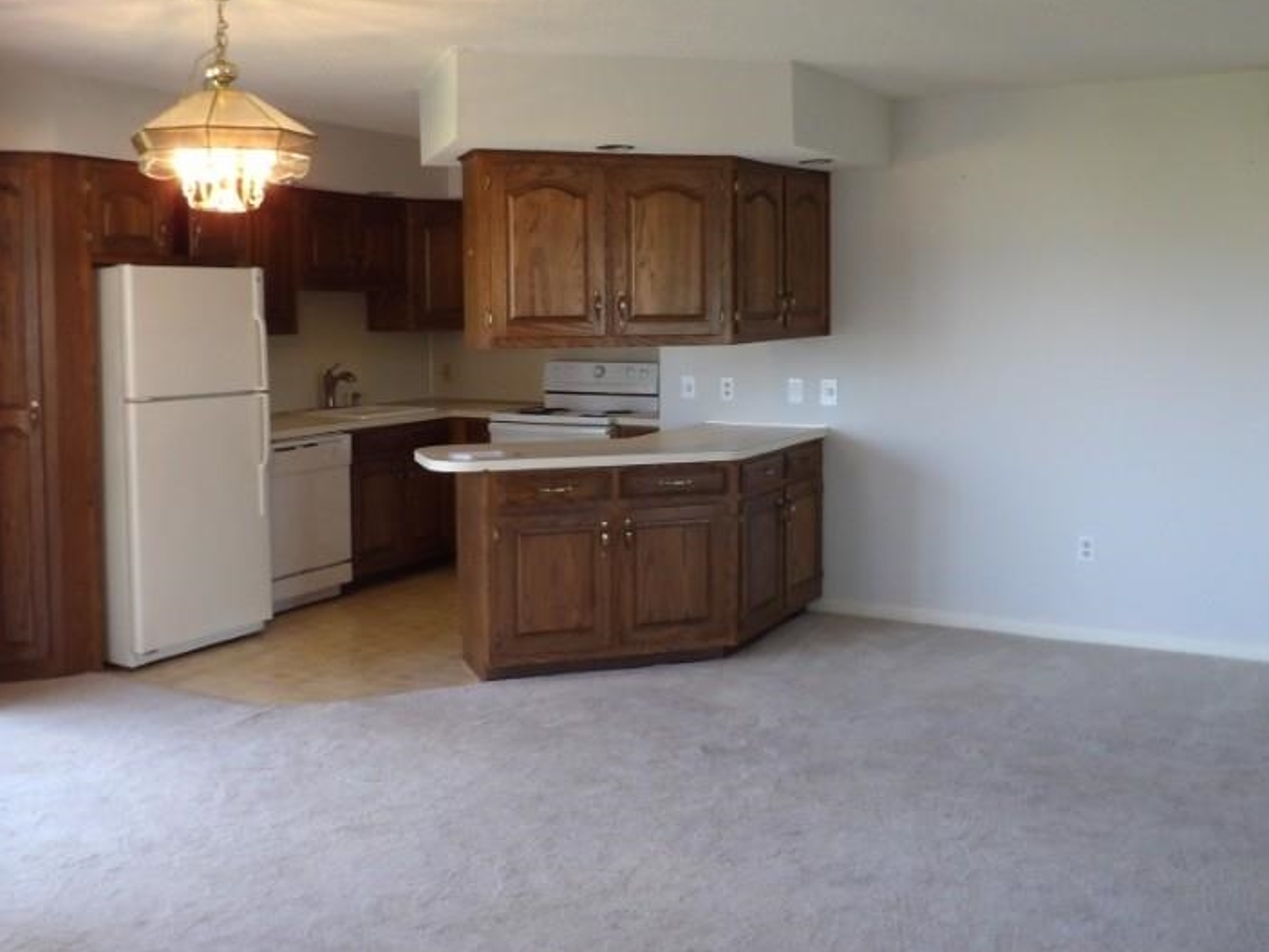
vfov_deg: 40.6
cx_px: 622
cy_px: 392
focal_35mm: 35
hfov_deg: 52.6
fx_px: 1284
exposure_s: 1/33
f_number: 3.2
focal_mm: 4.3
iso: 200
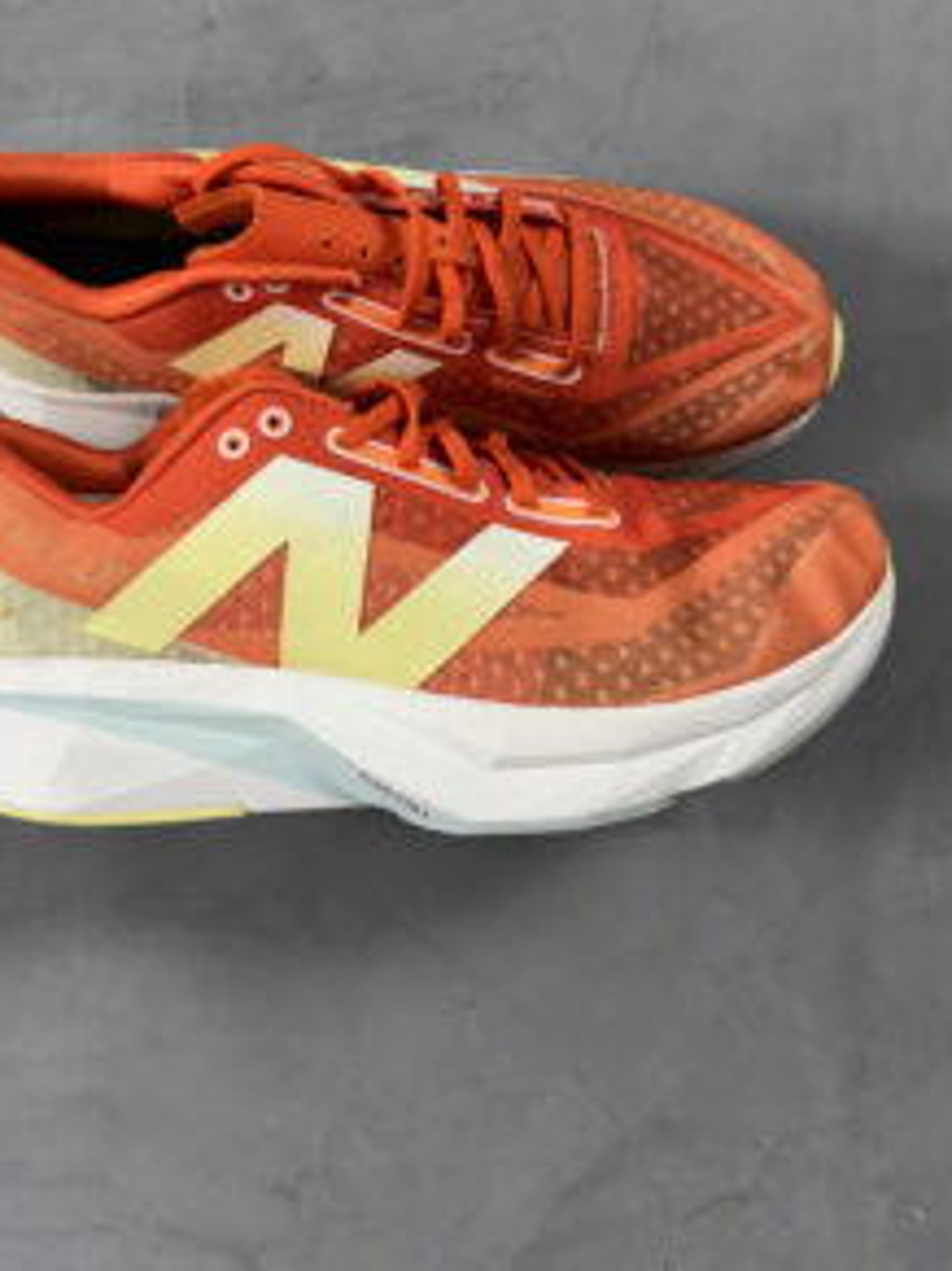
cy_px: 502
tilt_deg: -75.0
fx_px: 1211
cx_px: 397
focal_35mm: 33
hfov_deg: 42.8
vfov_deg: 54.9
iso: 160
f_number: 1.78
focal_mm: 6.76
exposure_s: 1/120
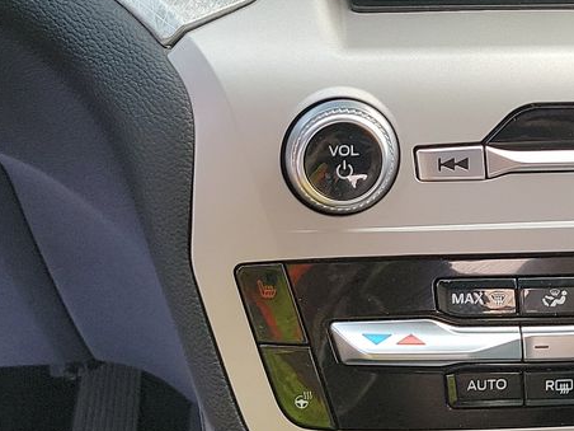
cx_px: 541
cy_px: -31
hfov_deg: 22.3
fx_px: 1409
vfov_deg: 16.9
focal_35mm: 85
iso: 80
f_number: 1.8
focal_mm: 6.7
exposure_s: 1/119
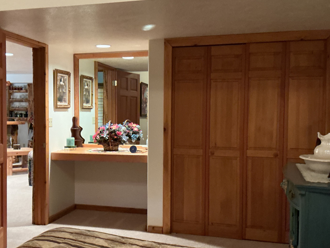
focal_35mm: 42
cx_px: 131
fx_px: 400
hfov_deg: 44.5
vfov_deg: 34.4
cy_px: 127
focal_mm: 3
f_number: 1.8
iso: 400
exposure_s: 1/30
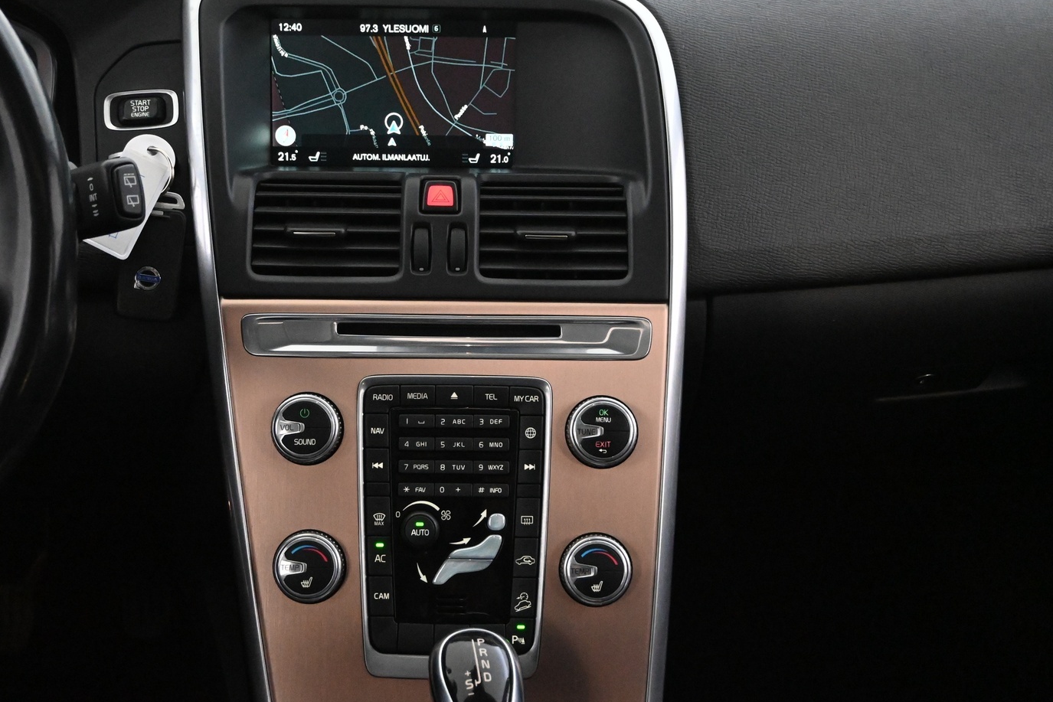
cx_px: 449
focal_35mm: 54
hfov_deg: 36.9
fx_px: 1576
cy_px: 323
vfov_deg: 25.1
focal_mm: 30.5
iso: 9000
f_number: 4.8
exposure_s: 1/50
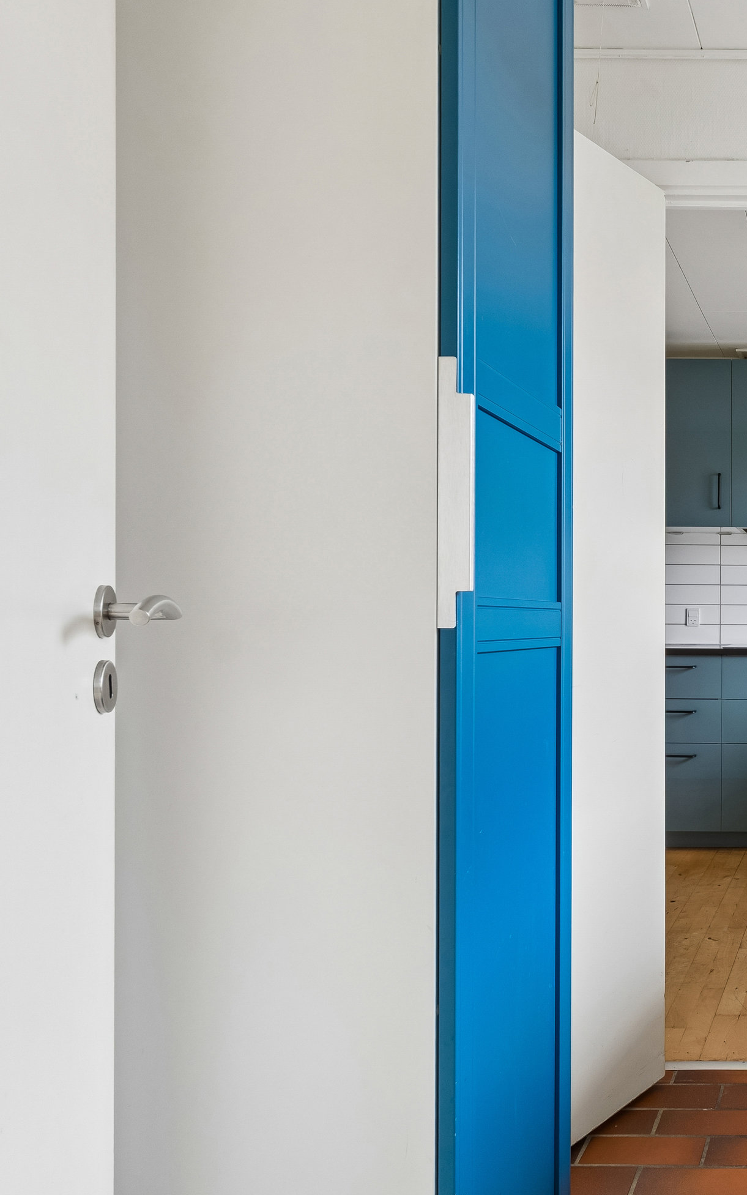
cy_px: 600
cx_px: 864
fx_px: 1185
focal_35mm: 36
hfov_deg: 30.5
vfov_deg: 53.5
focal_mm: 15.5
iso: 200
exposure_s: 1/8
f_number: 8
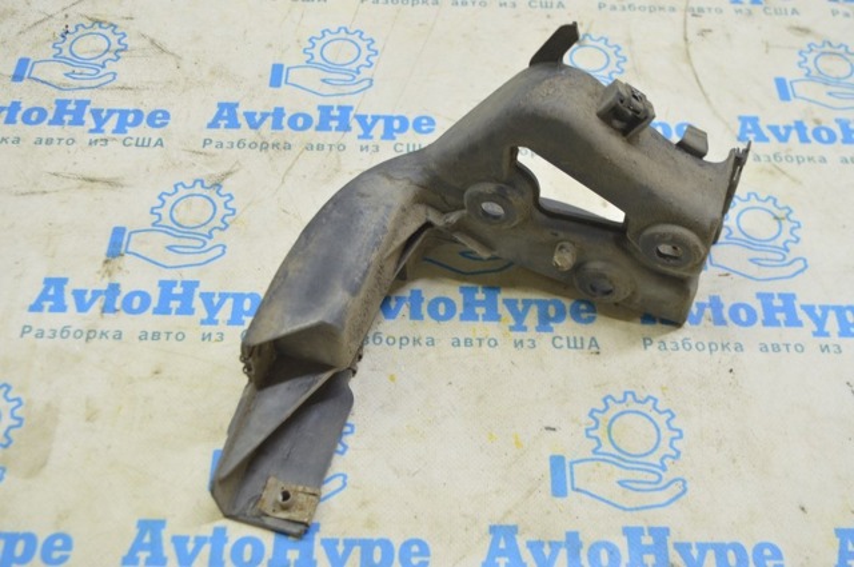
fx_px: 995
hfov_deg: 46.5
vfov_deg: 31.8
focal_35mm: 42
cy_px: 284
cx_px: 427
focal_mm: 28
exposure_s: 1/20
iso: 400
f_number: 5.6
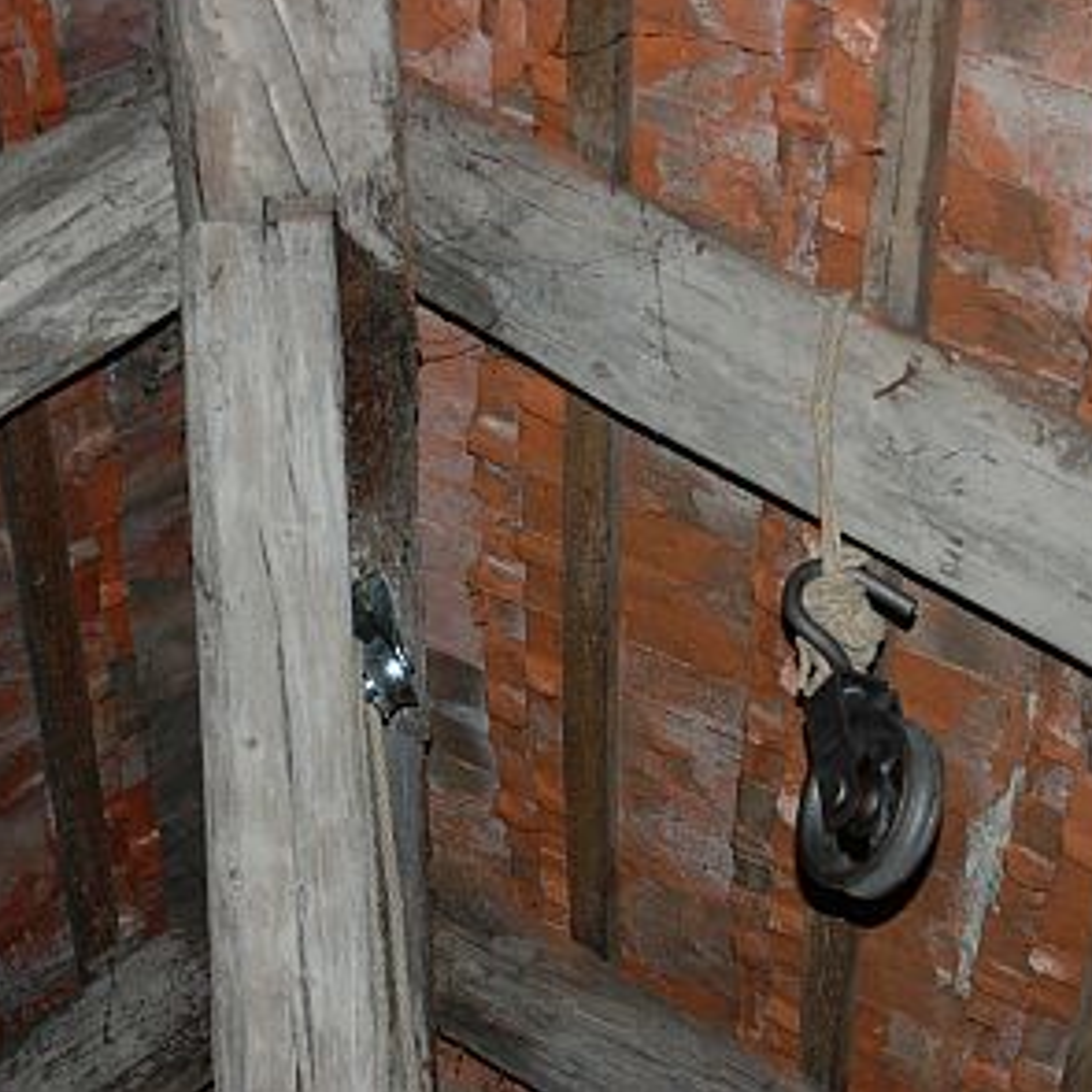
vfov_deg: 17.9
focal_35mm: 97
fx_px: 3462
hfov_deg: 17.9
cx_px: 611
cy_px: 542
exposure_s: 1/60
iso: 400
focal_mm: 50
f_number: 5.6
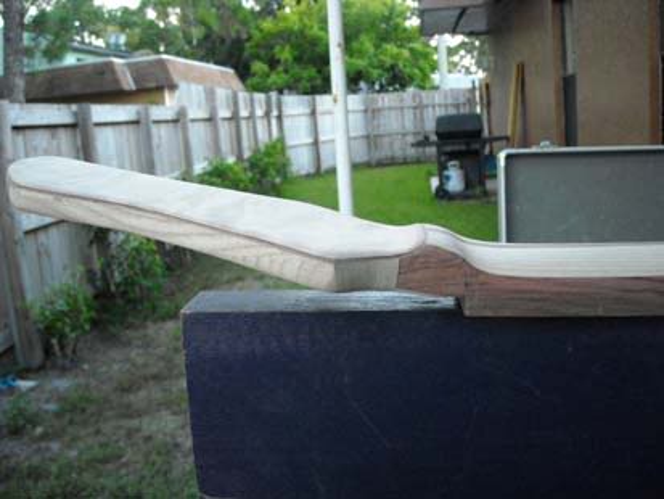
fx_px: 672
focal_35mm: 35
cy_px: 250
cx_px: 332
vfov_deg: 40.7
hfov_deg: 52.6
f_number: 2.8
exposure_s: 1/154
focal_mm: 5.7
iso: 455
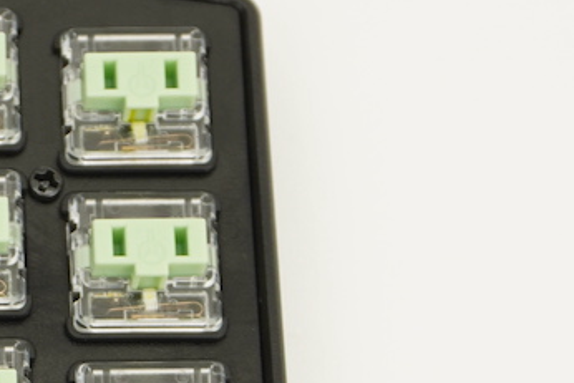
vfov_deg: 7.5
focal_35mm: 182
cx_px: -280
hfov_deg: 10.9
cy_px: 506
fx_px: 2903
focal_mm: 28
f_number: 7.1
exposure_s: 1/125
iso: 160
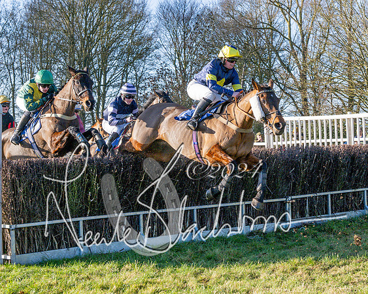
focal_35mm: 79
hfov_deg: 23.9
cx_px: 262
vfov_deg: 19.4
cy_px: 169
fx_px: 861
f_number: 5
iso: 400
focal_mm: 35
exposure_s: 1/1250
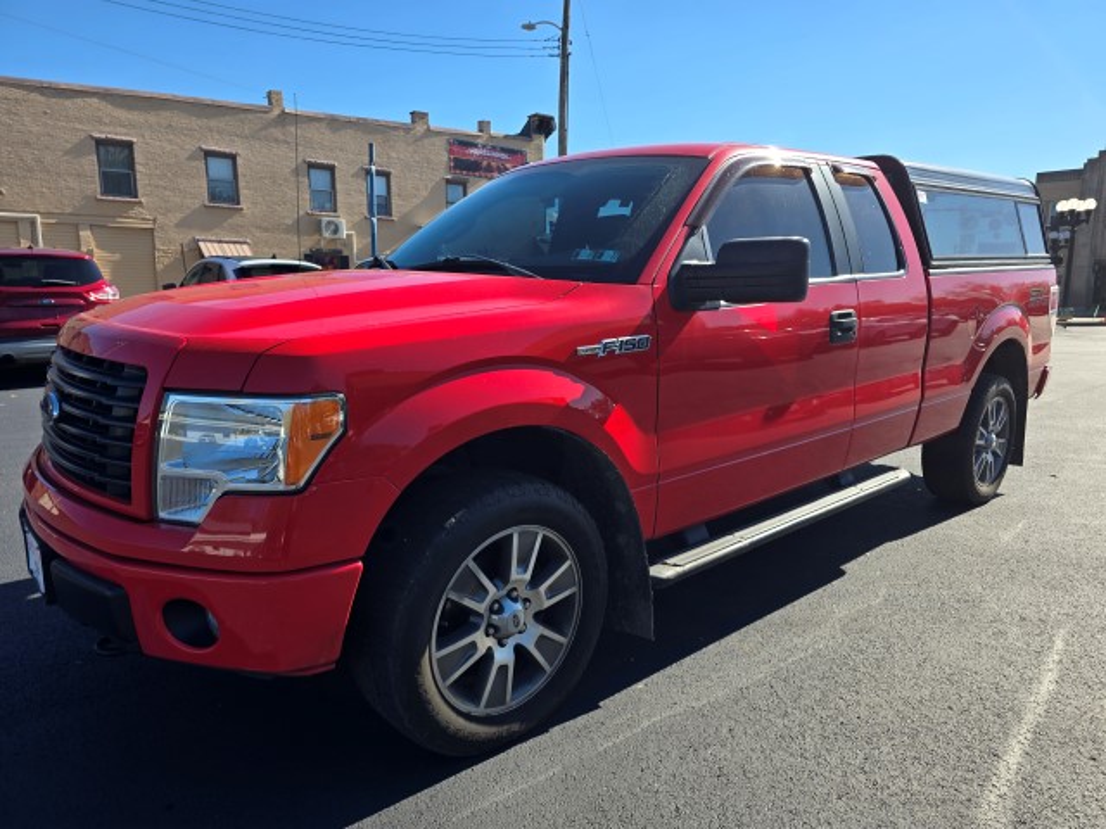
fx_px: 735
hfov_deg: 73.9
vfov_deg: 58.9
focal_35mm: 23
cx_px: 553
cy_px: 414
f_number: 1.7
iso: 12
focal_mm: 6.3
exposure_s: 1/496
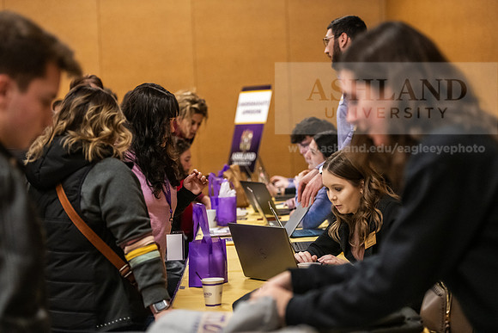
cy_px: 166
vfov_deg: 15.9
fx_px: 1190
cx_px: 249
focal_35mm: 86
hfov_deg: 23.6
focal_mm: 86
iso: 4000
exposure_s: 1/200
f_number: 3.2
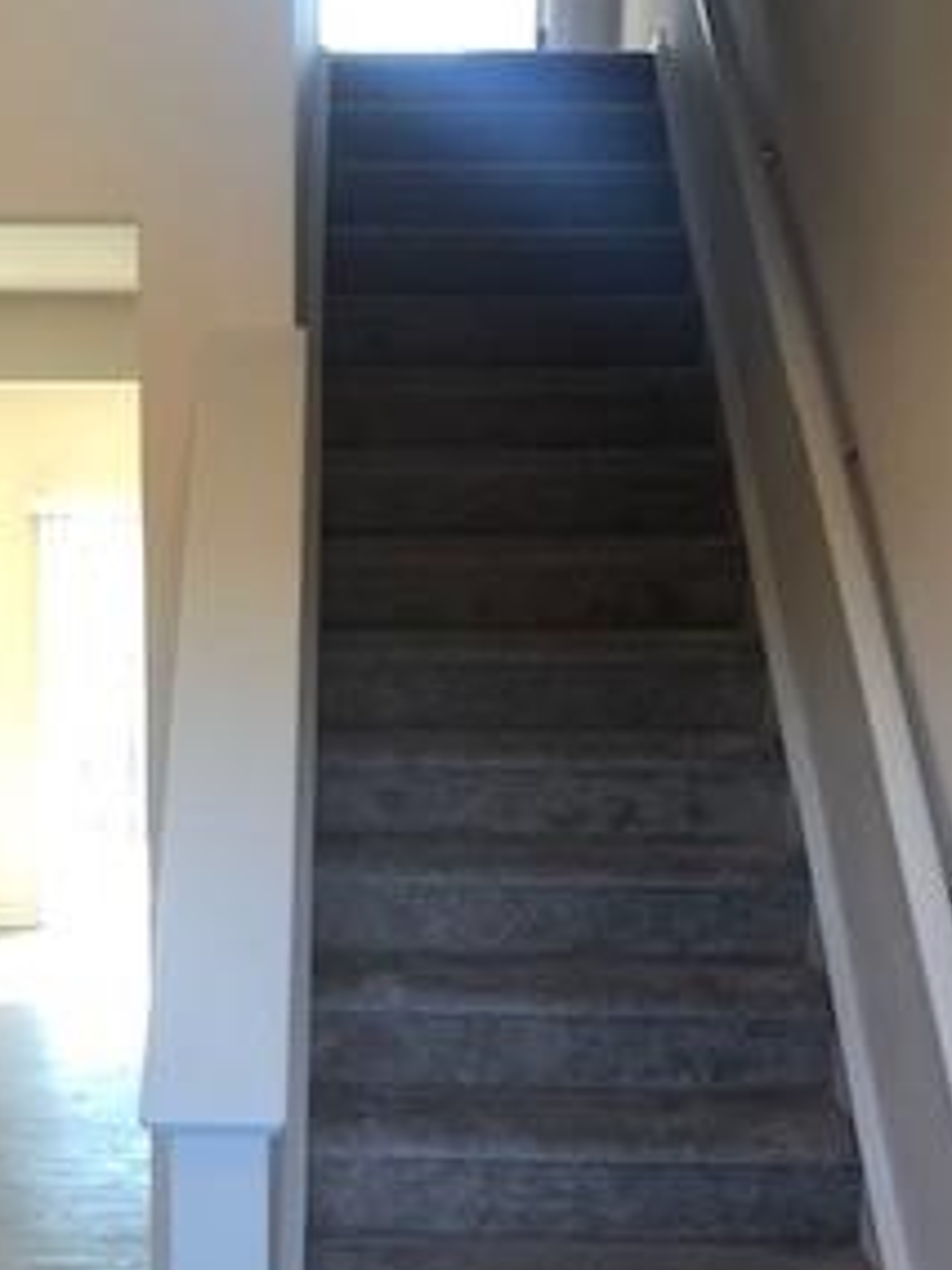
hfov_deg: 23.1
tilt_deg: -6.9
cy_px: 903
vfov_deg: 30.4
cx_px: 250
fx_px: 2310
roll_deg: -0.9
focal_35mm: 63
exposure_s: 1/30
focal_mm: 3.99
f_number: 1.8
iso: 20
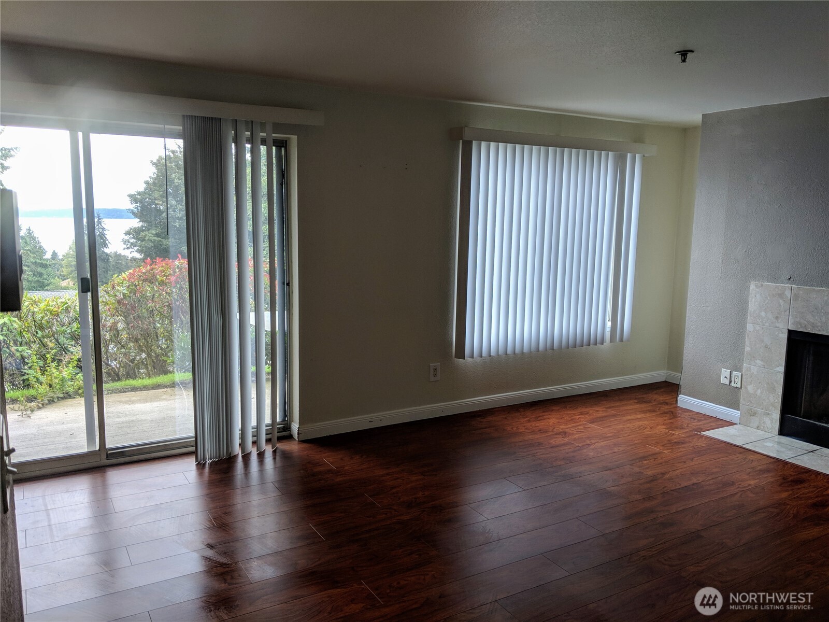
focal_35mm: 27
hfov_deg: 65.3
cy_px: 311
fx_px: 647
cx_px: 414
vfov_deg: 51.4
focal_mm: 4.44
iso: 51
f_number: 1.8
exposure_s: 1/120
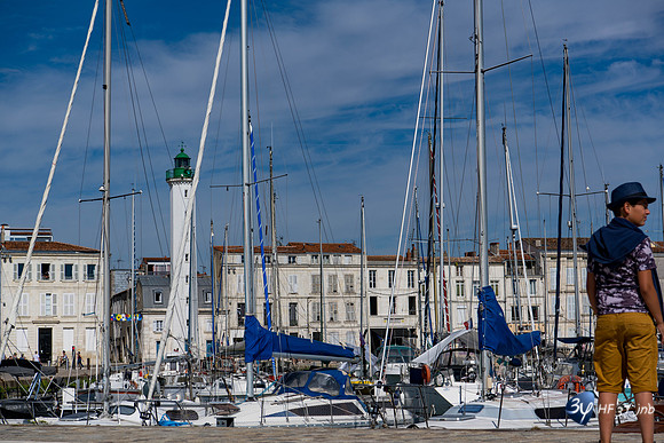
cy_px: 222
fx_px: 1291
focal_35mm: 70
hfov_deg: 28.8
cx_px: 332
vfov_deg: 19.5
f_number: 8
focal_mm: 70
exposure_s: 1/1000
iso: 64
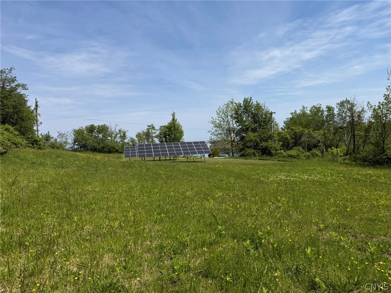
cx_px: 196
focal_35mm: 24
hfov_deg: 71.6
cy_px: 146
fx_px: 271
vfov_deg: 56.8
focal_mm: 6.76
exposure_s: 1/6173
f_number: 1.78
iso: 80
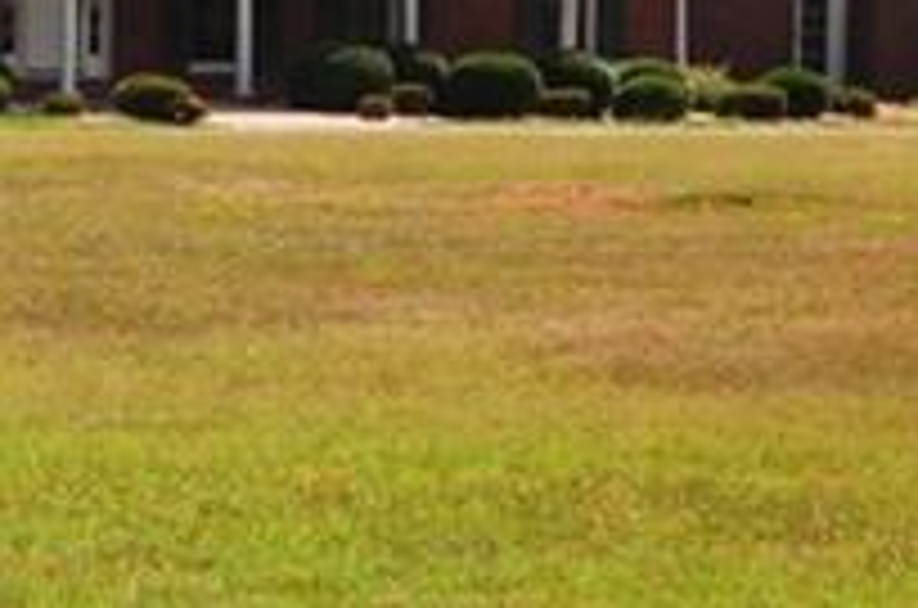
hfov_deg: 11.3
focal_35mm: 181
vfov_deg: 7.5
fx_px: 4605
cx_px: 140
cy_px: -164
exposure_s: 1/3200
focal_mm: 24
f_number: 9
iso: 2000
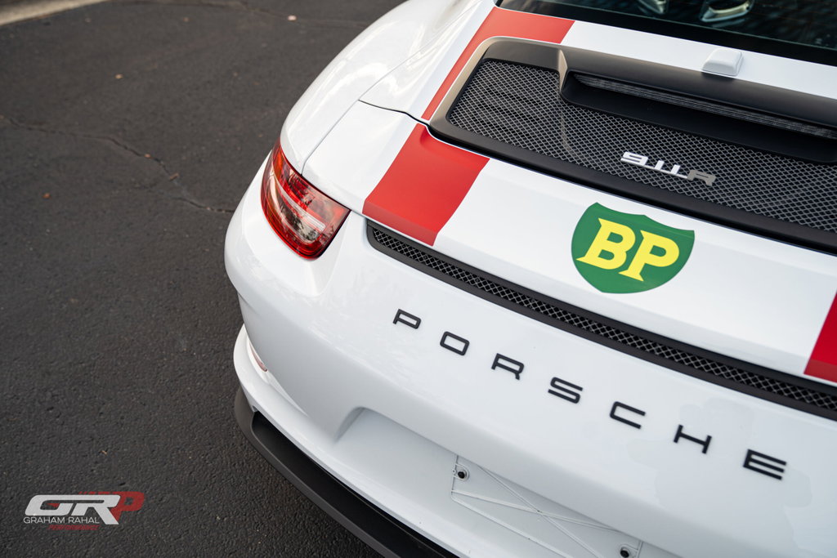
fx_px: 791
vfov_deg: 38.9
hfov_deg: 55.8
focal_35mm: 34
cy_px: 279
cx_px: 418
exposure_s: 1/125
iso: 100
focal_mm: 34
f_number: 4
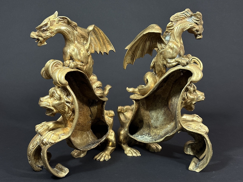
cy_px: 90
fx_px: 344
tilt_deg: -12.6
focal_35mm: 49
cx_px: 120
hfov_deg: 38.9
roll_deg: -0.5
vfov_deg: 29.7
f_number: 1.78
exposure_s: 1/50
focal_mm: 6.86
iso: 200
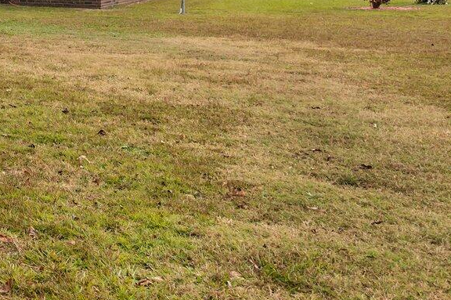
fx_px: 801
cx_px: -329
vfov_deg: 20.1
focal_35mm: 64
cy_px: -46
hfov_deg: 21.9
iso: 250
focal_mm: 18
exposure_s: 1/400
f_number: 8
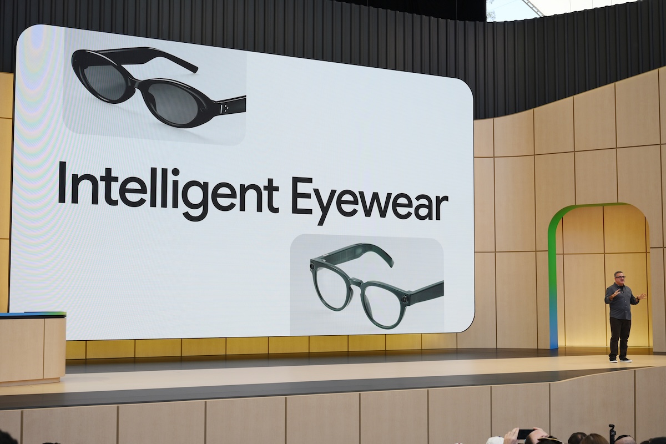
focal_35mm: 49
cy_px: 222
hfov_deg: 40.3
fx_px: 906
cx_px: 333
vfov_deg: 27.5
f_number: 5
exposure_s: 1/640
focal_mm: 49
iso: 320
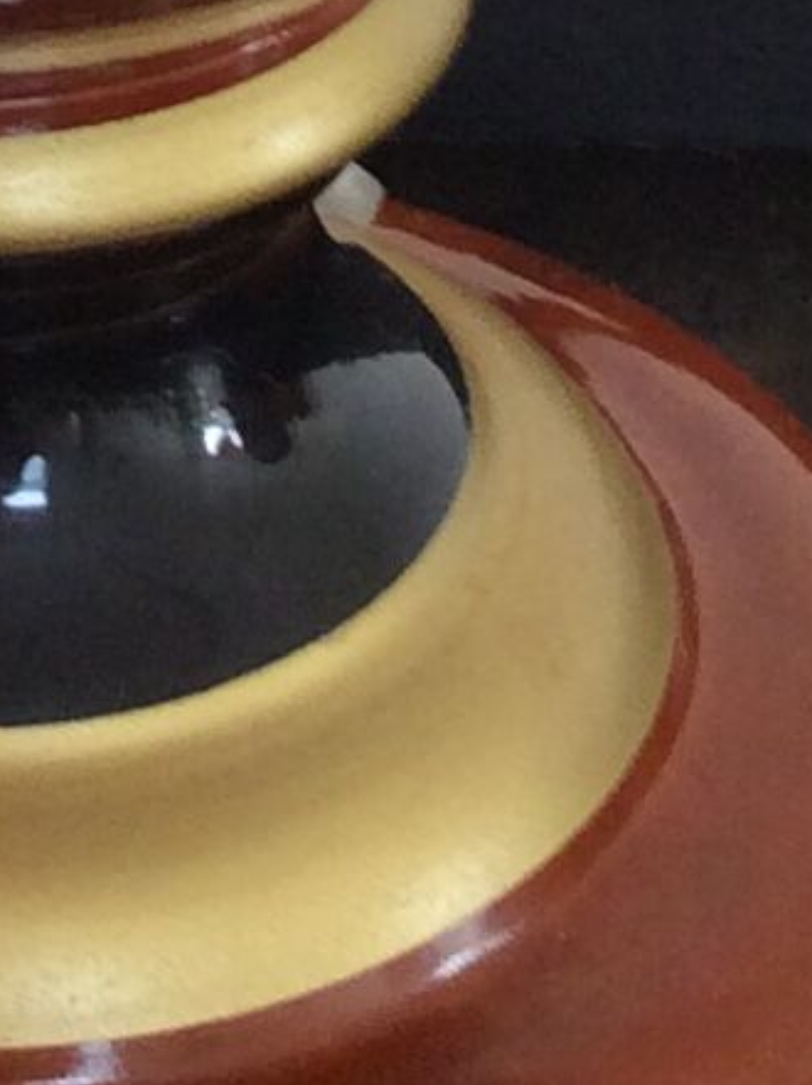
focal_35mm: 188
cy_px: -1390
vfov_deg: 9.5
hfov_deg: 7.9
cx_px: 71
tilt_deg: -15.1
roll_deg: +1.7
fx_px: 5889
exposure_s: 1/25
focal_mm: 3.3
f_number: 2.4
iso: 40
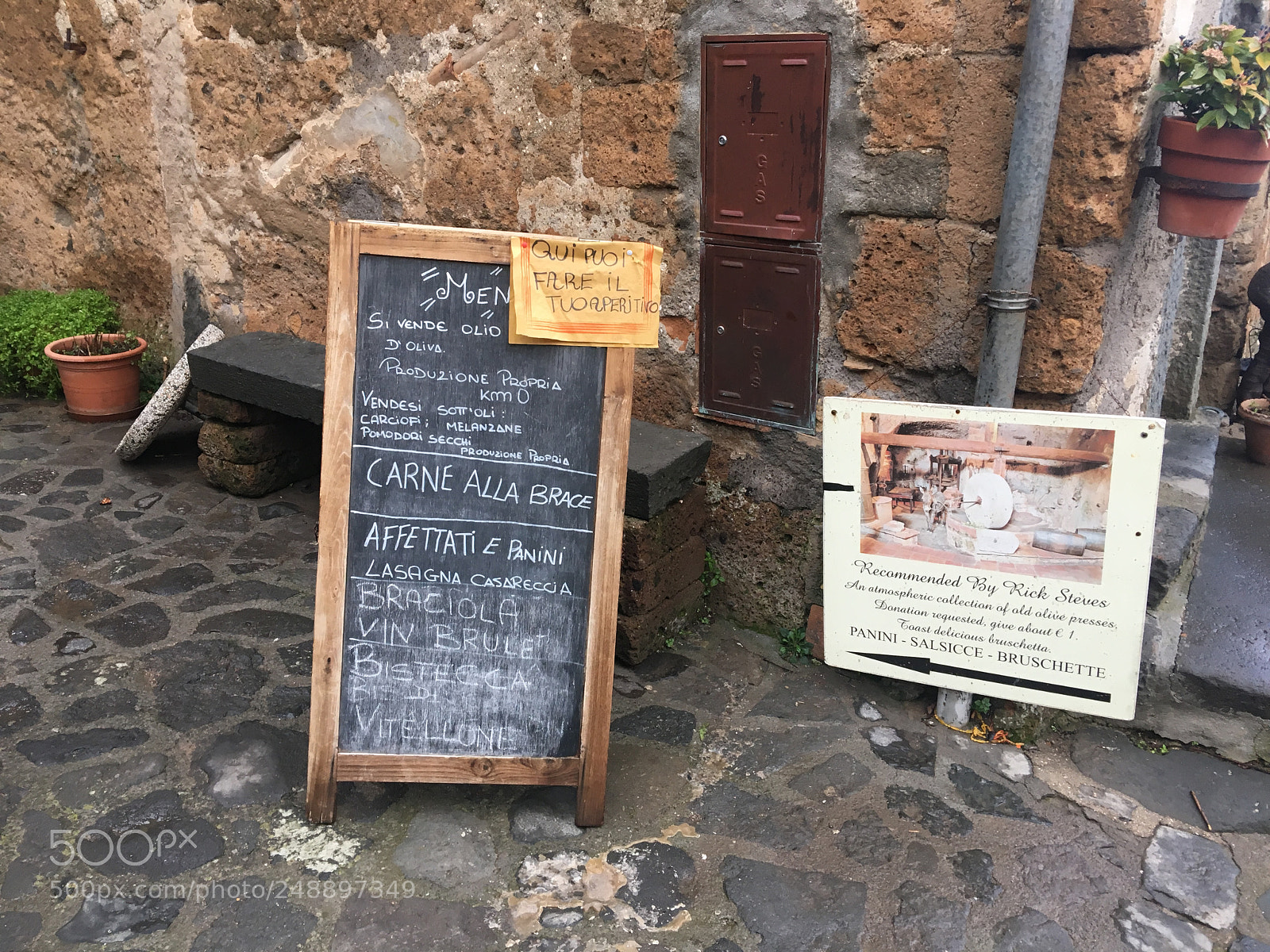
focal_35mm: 29
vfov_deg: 48.2
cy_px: 476
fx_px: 1064
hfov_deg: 61.7
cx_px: 635
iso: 32
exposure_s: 1/33
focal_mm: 4.15
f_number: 2.2
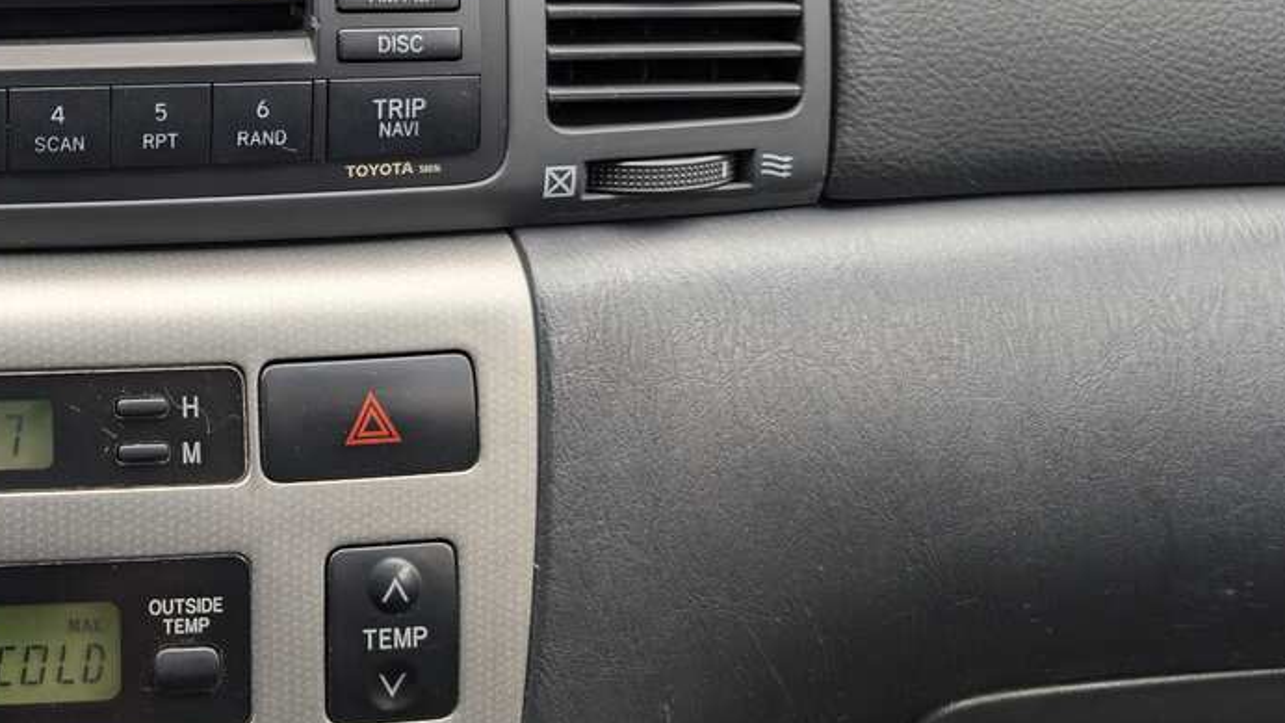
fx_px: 1806
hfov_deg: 35.7
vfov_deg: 22.1
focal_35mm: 53
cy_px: 87
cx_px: 28
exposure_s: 1/30.1
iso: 23
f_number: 1.68
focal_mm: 6.9
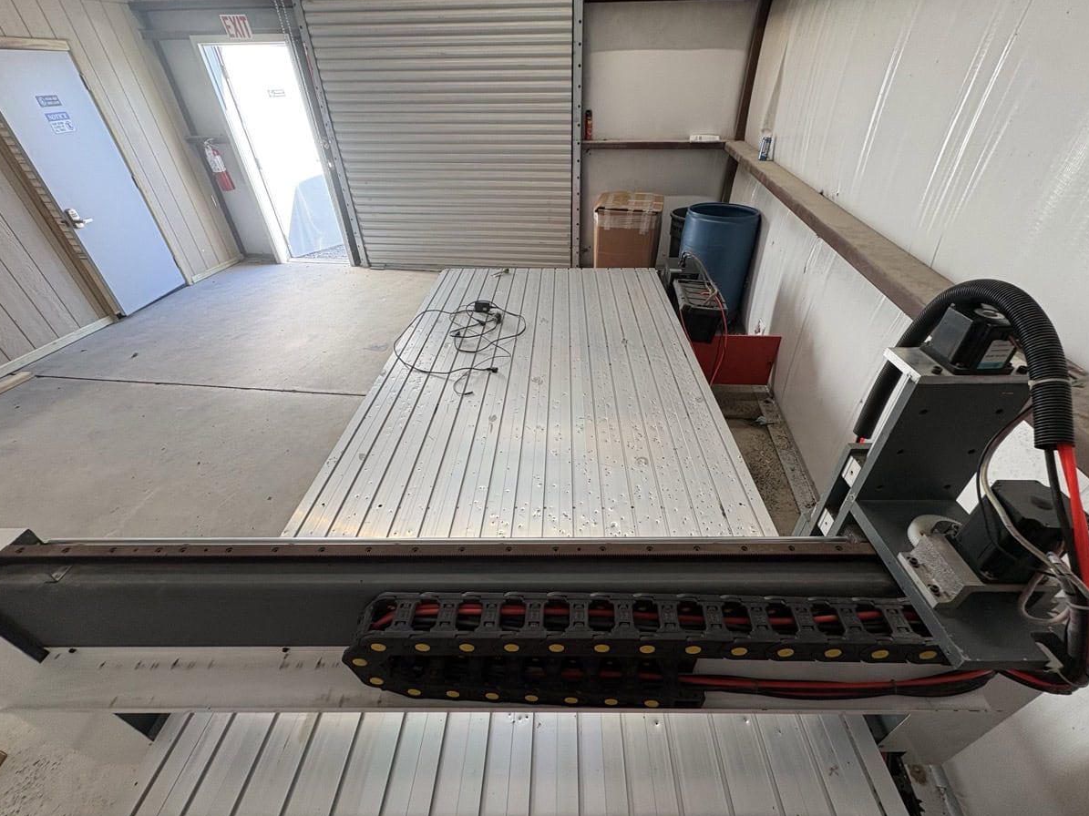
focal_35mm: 15
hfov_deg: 98.1
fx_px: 472
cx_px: 561
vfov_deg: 81.6
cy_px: 434
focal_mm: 2.2
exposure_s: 1/120
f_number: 2.2
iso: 125
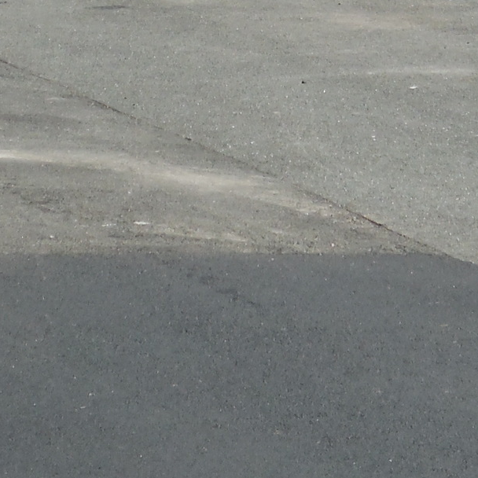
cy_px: -416
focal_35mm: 219
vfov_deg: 7.7
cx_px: 262
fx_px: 3421
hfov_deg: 8.0
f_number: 4.8
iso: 125
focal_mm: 8.8
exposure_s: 1/800
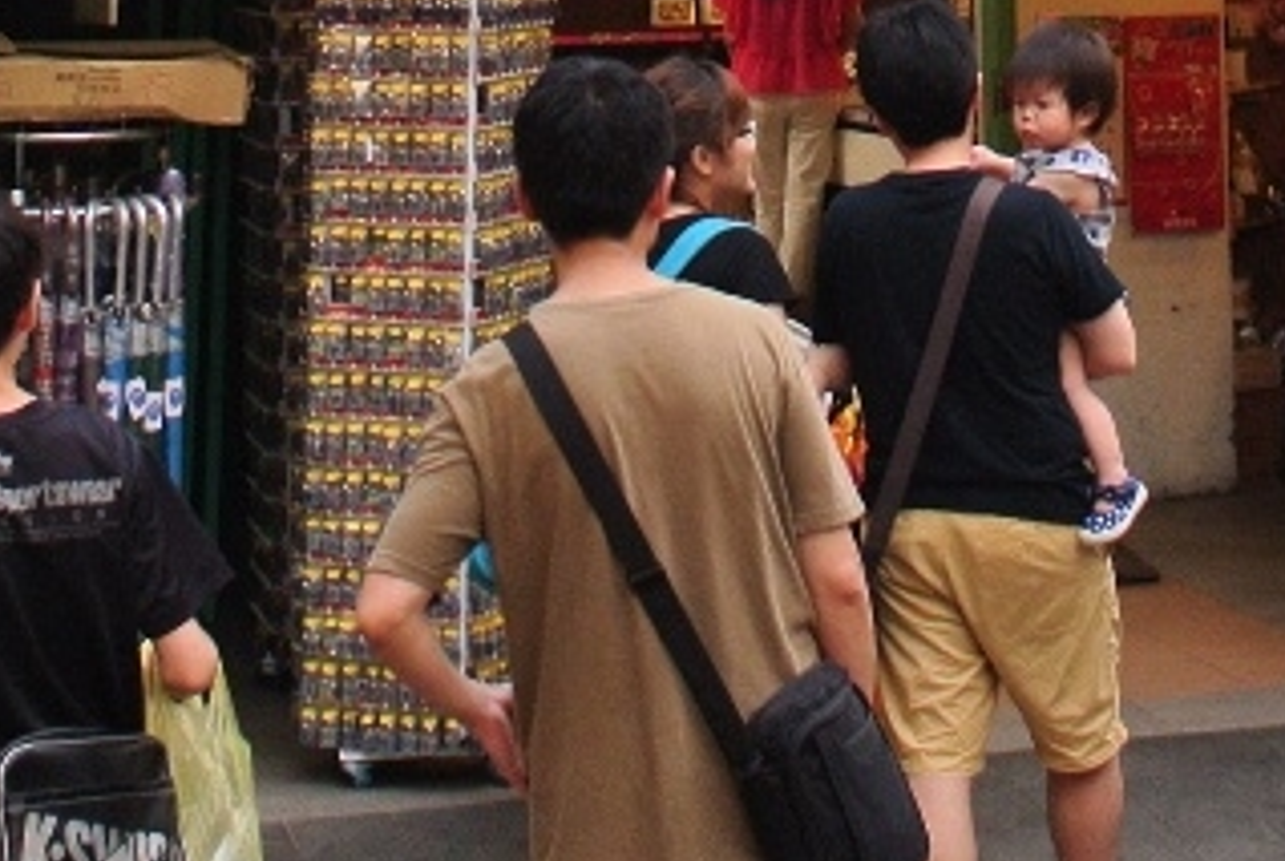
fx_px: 3646
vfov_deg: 12.4
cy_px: -653
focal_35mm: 102
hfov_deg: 19.9
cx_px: 946
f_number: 2.8
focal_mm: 10
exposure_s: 1/100
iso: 200
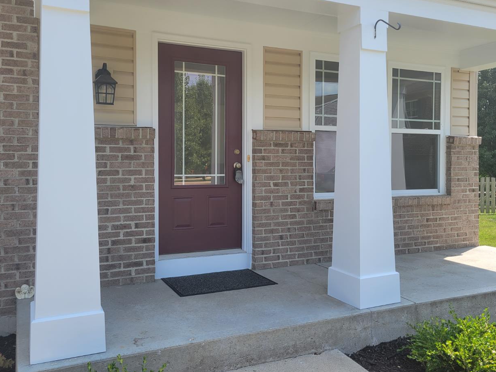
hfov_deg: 56.8
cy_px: 169
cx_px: 232
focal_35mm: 32
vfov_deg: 44.1
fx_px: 458
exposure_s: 1/1036
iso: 40
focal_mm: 5.4
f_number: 1.8
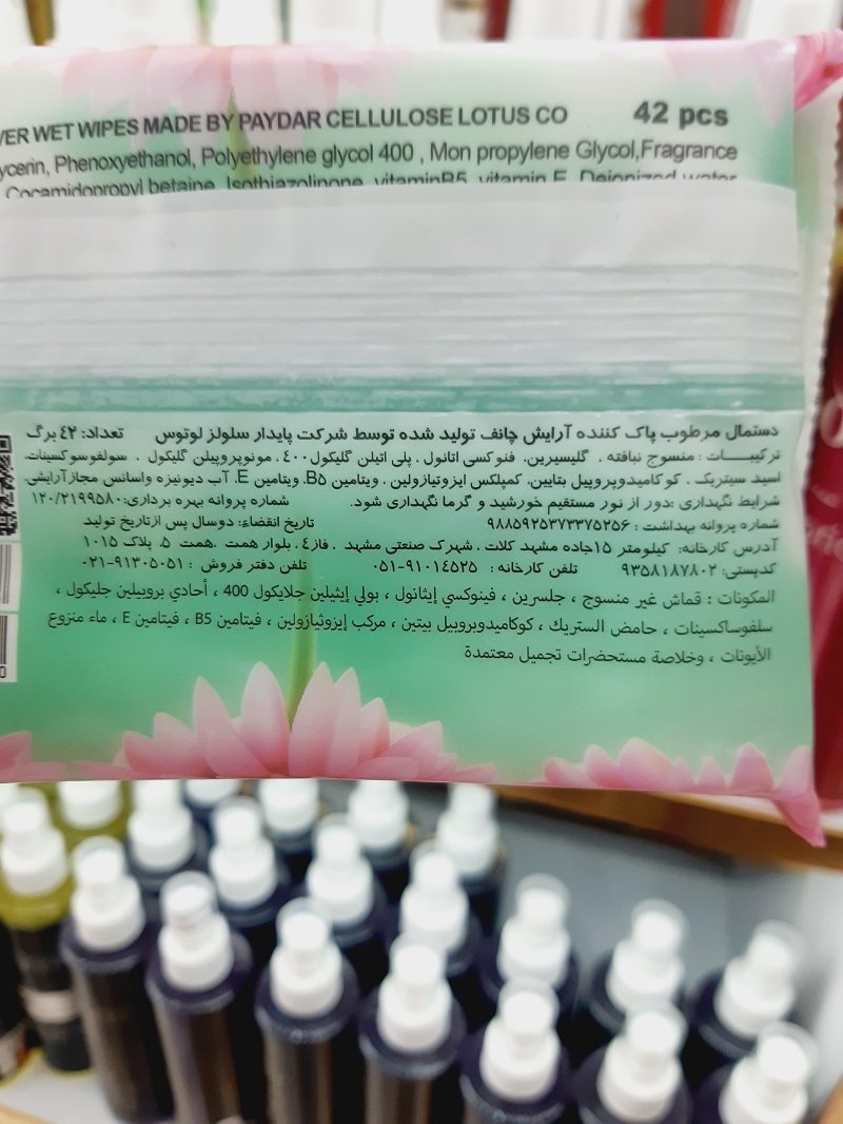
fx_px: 844
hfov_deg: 53.1
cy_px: 562
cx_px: 422
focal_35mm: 26
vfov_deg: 67.3
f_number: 1.7
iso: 64
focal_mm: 3.92
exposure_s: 1/100
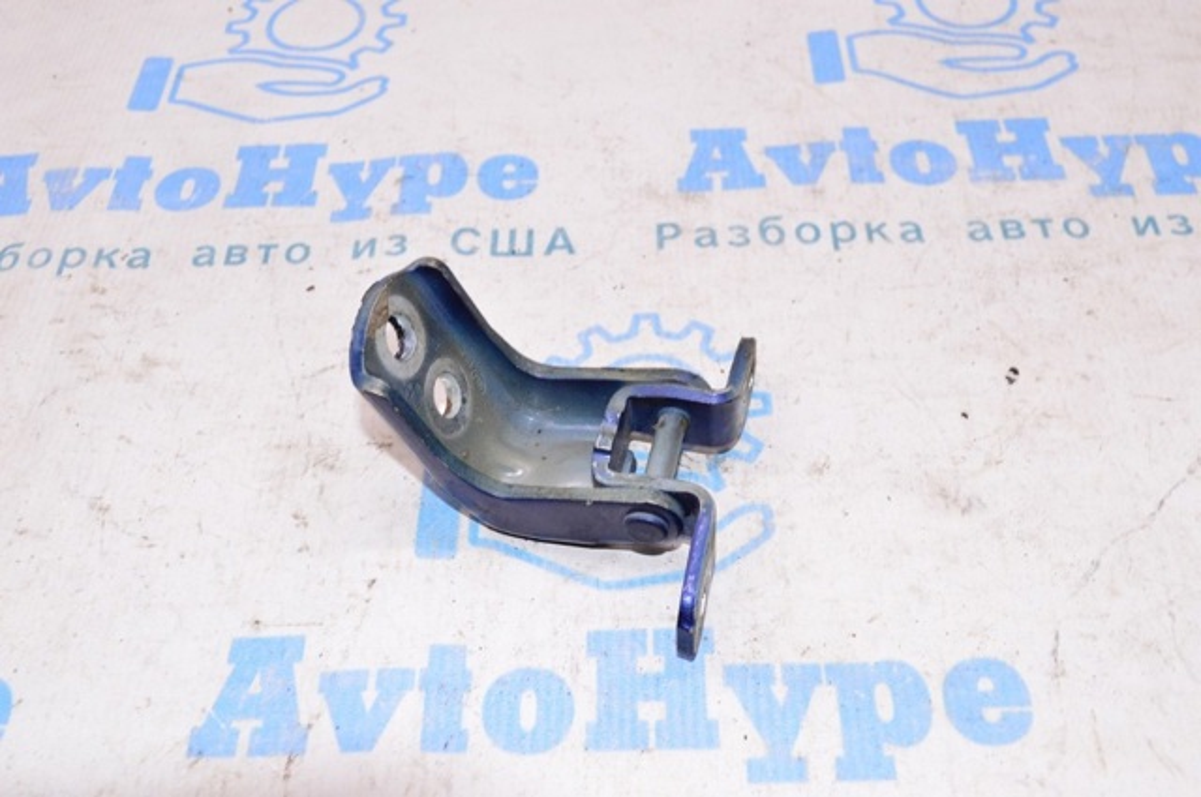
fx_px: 1299
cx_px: 600
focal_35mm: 39
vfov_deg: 34.1
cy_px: 398
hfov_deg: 49.6
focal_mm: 26
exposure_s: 1/100
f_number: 8
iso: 1600
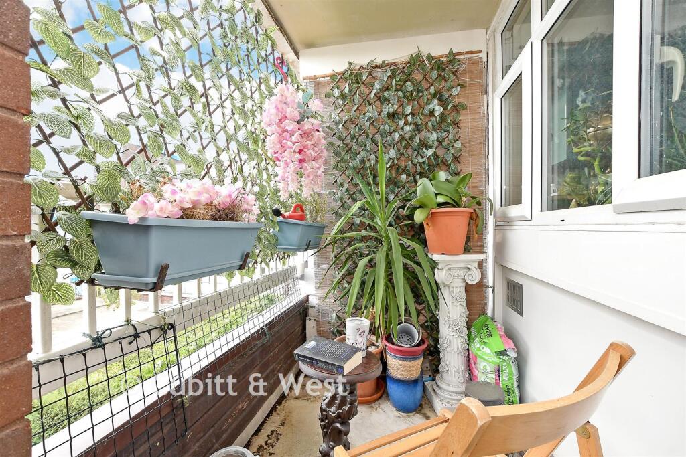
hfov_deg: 100.4
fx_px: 286
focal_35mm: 15
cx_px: 343
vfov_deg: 77.3
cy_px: 228
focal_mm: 10
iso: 250
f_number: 8
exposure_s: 1/15
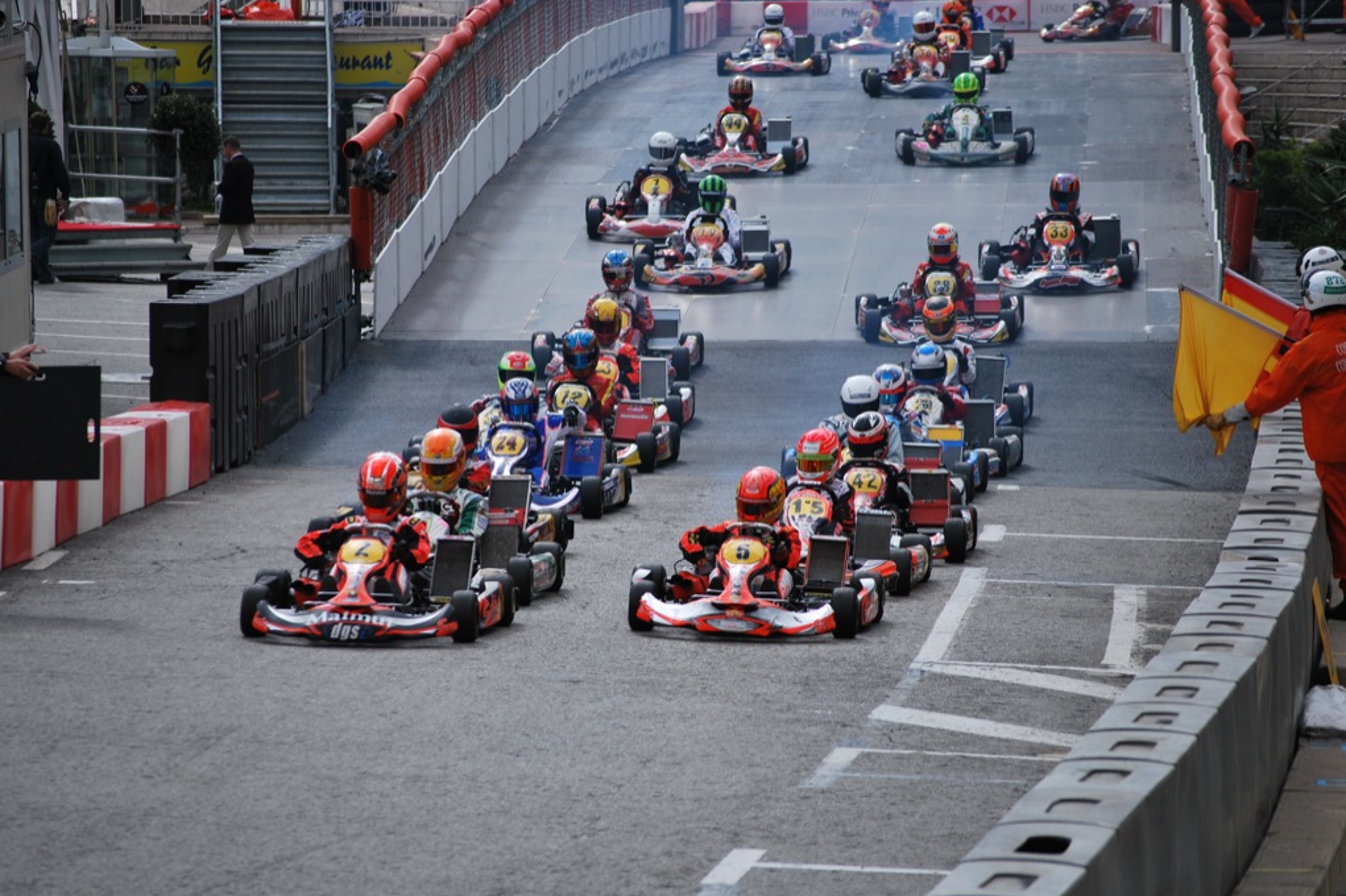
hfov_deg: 9.1
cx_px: 672
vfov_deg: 6.1
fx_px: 8447
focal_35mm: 226
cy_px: 450
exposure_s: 1/1250
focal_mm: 150
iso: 200
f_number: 5.3
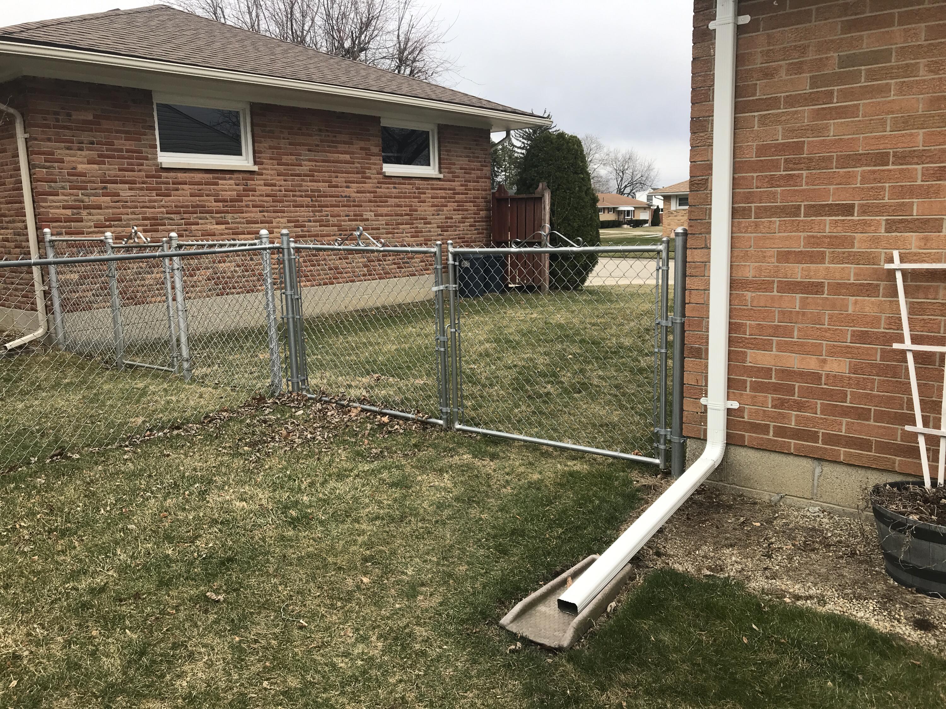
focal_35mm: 28
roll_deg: +2.6
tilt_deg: -10.6
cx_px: 473
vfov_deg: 49.7
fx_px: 765
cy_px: 354
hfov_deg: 63.4
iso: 20
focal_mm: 3.99
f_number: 1.8
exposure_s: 1/638
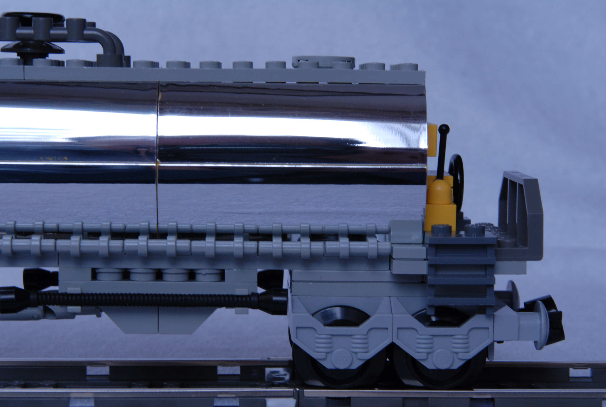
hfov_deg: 19.4
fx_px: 1771
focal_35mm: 105
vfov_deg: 13.1
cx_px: 303
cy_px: 204
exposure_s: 1/10
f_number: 18
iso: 320
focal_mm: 70
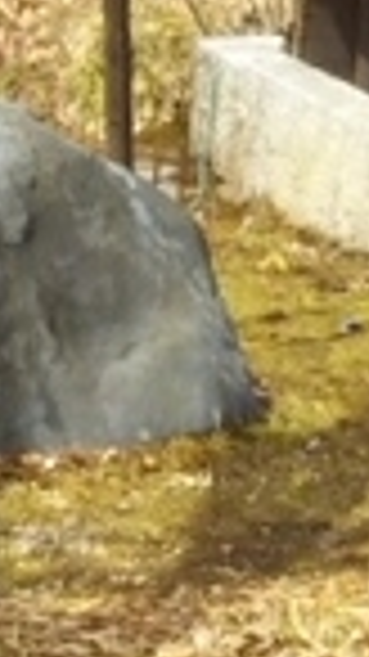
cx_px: 261
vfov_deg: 7.9
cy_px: -306
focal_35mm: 268
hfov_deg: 4.5
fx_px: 4667
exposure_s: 1/361
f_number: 2.2
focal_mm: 4
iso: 25
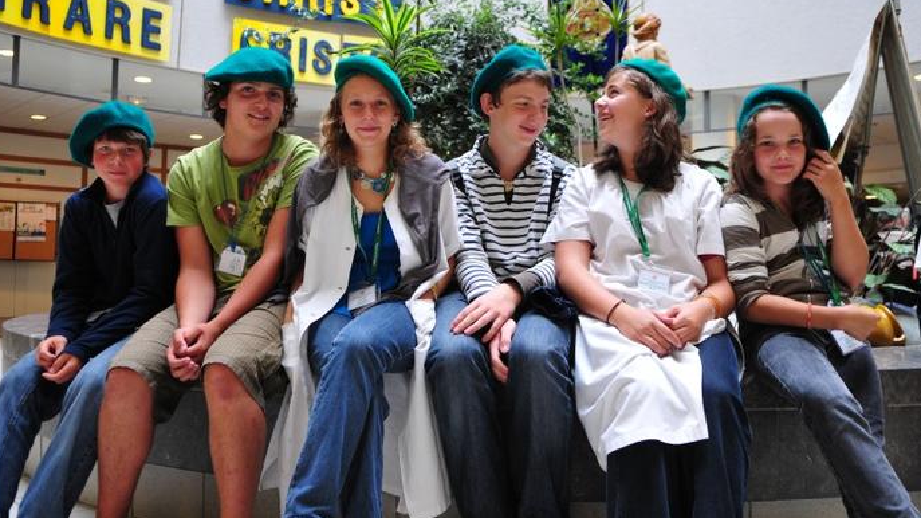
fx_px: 781
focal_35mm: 32
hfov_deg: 61.0
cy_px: 233
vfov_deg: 36.6
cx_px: 456
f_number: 2.8
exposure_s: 1/80
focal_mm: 20
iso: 640
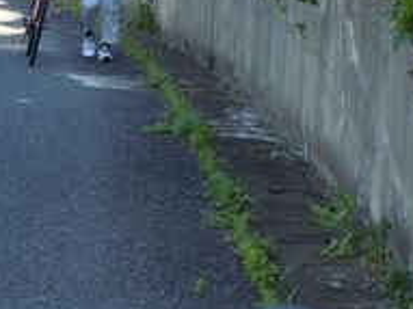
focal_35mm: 182
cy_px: 0
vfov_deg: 8.1
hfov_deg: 10.8
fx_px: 2170
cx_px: 78
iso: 125
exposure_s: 1/80
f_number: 5.3
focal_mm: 15.6
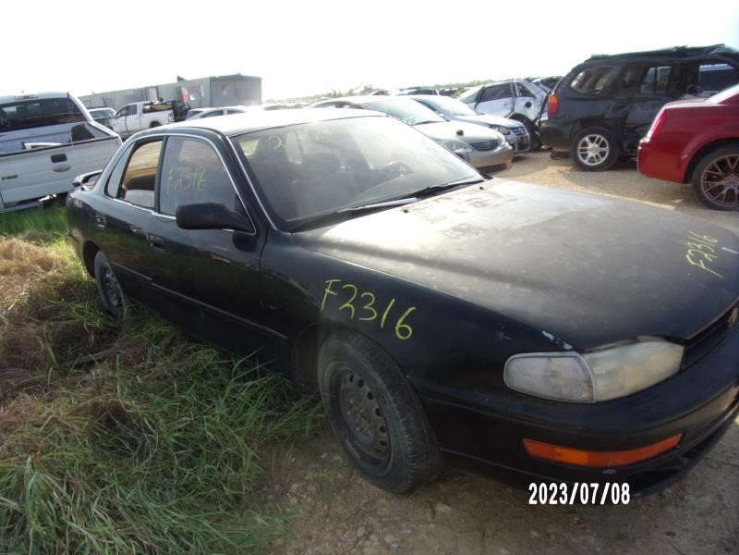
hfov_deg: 71.6
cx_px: 370
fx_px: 512
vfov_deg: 56.8
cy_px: 278
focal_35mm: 24
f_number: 3.3
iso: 80
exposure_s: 1/600
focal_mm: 4.3
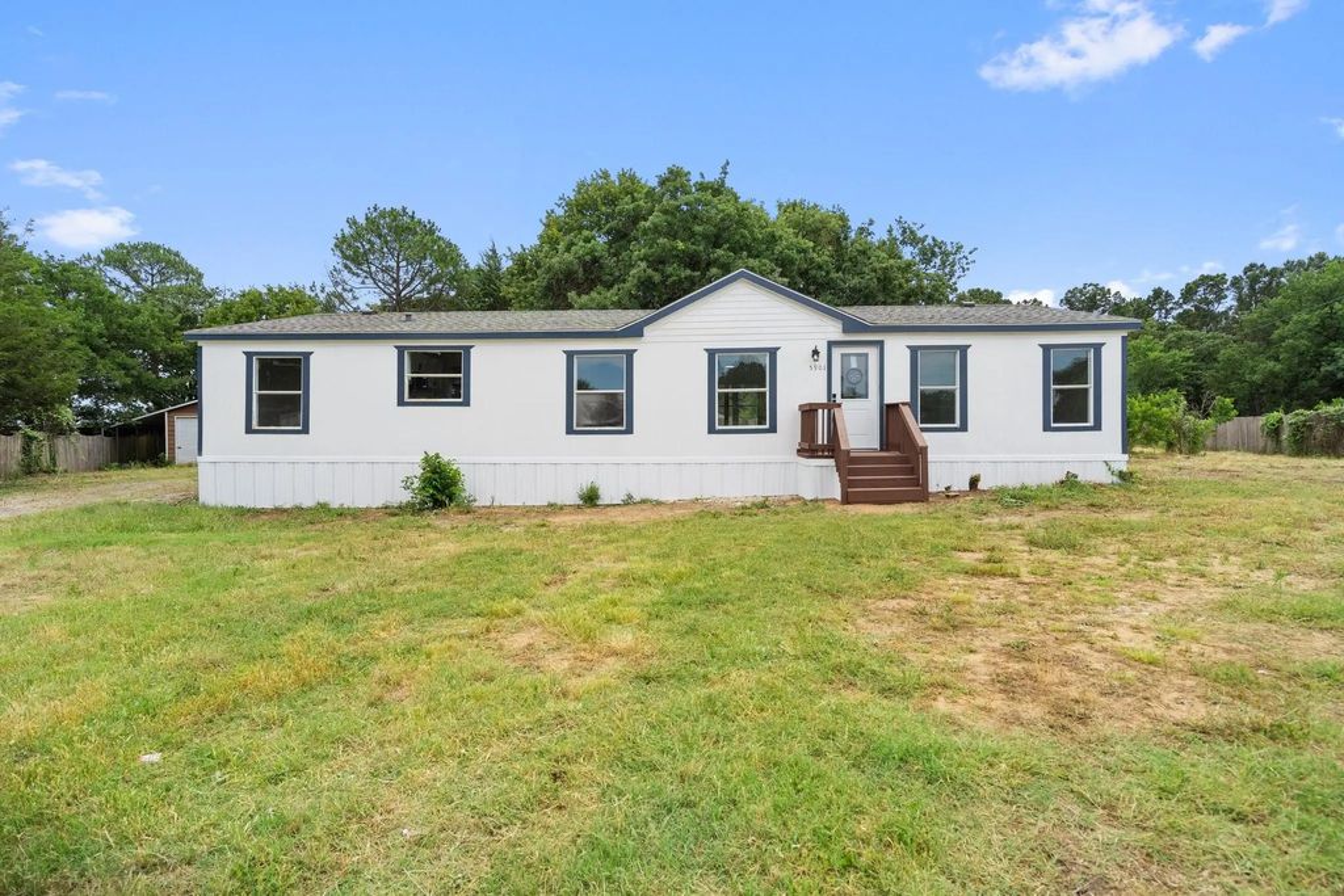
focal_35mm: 18
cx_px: 672
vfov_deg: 67.4
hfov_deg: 90.0
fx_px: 672
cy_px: 448
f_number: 6.3
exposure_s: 1/125
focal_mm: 18
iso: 400
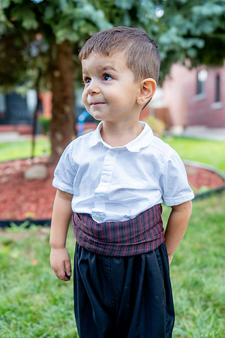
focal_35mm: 38
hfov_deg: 35.1
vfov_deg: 50.7
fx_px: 356
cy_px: 169
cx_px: 112
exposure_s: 1/800
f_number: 2.8
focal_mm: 38
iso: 320
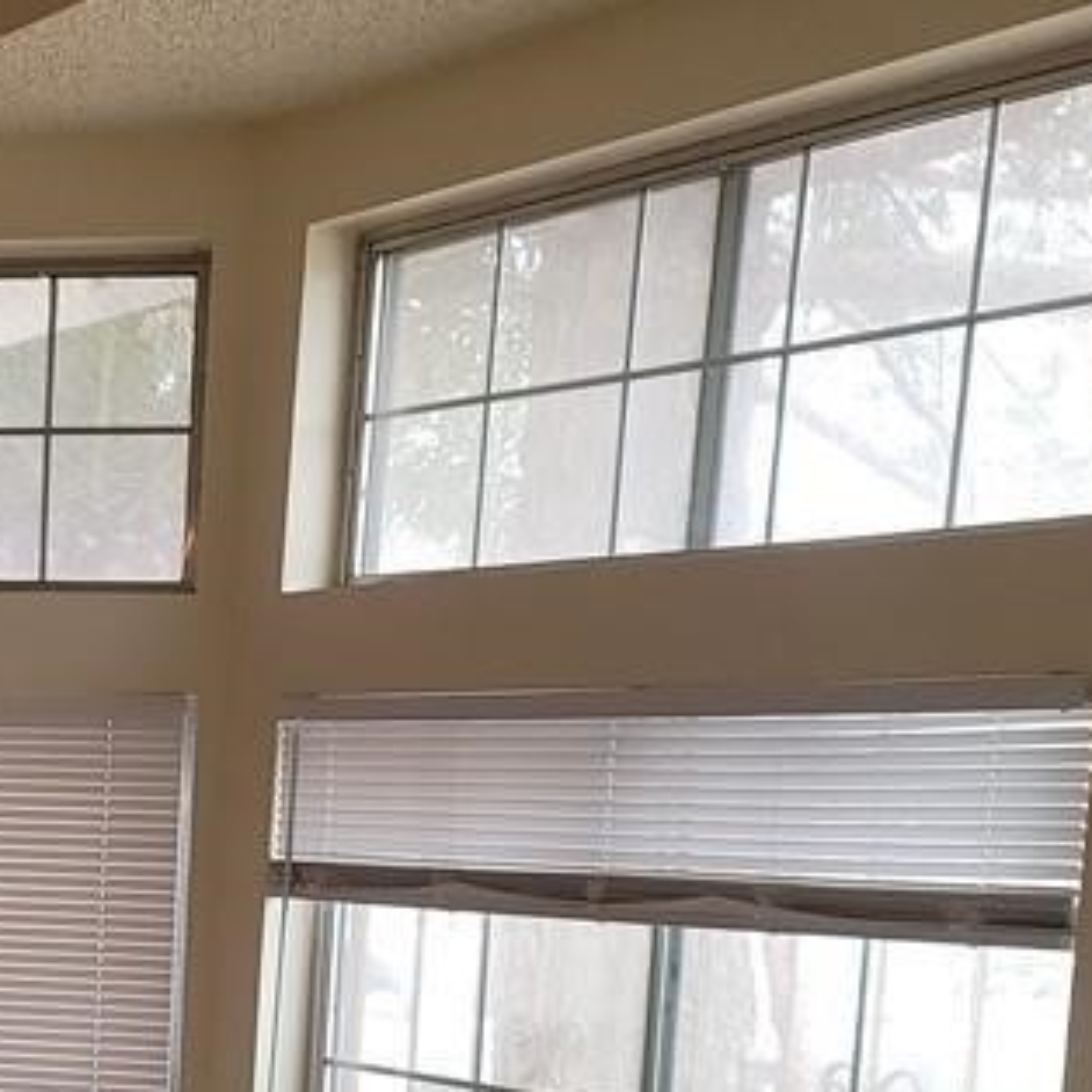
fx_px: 2570
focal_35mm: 72
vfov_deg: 22.8
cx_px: -136
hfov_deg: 22.5
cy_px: 1162
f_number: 1.8
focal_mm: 7
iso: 80
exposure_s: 1/60
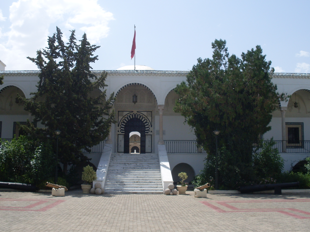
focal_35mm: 43
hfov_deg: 43.8
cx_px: 146
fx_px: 385
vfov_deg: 33.6
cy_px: 119
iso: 80
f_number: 8.4
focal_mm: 6.3
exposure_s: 1/180
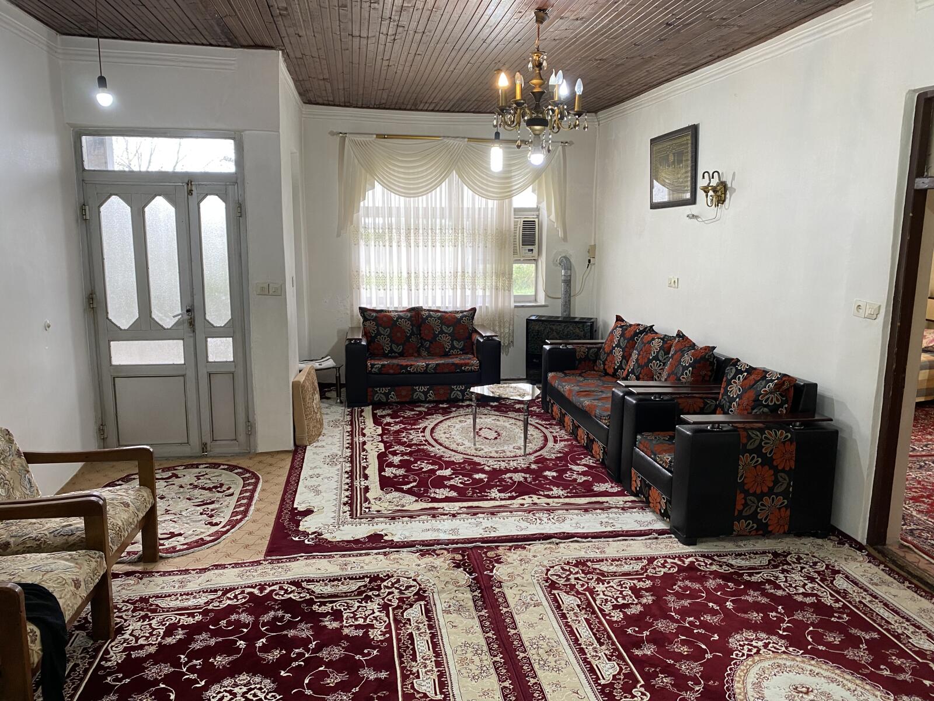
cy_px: 350
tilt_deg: -8.9
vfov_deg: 53.1
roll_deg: -1.6
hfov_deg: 67.3
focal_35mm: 26
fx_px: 702
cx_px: 467
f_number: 1.8
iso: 80
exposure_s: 1/50
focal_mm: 4.25
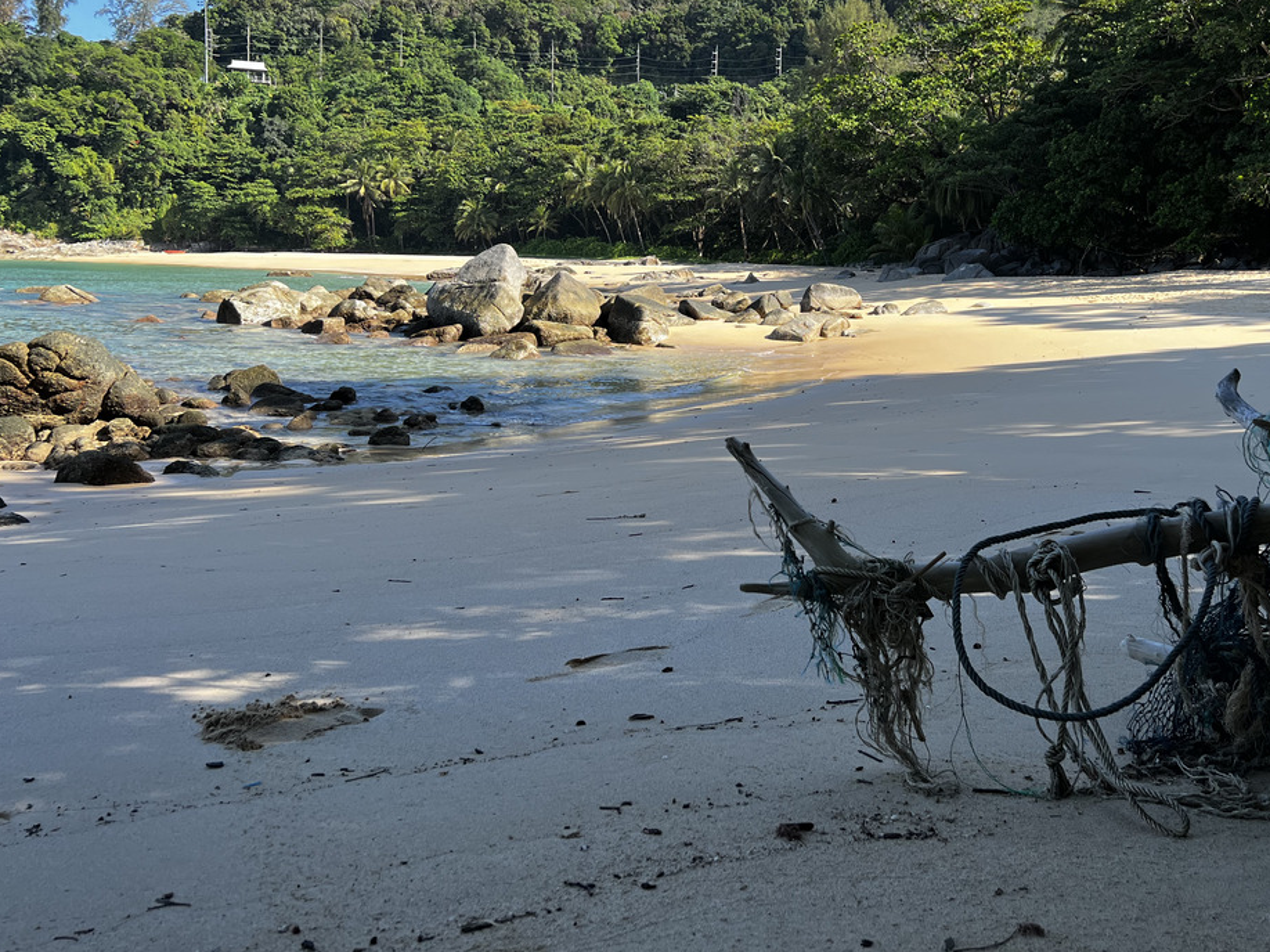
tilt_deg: -3.3
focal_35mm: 34
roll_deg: -1.7
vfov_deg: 41.4
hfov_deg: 53.5
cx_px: 779
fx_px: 1247
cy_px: 338
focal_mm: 5.7
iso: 50
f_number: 1.5
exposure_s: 1/1808
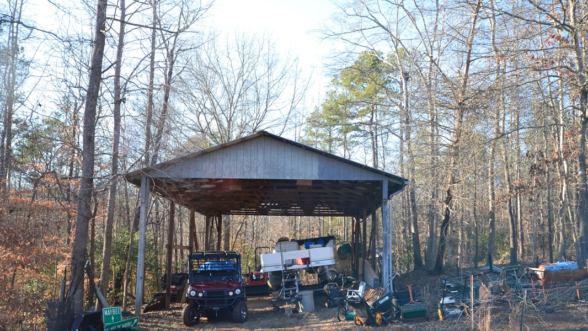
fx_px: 499
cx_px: 290
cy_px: 196
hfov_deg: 61.0
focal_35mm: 32
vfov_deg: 36.6
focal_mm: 20
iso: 400
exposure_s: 1/100
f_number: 9
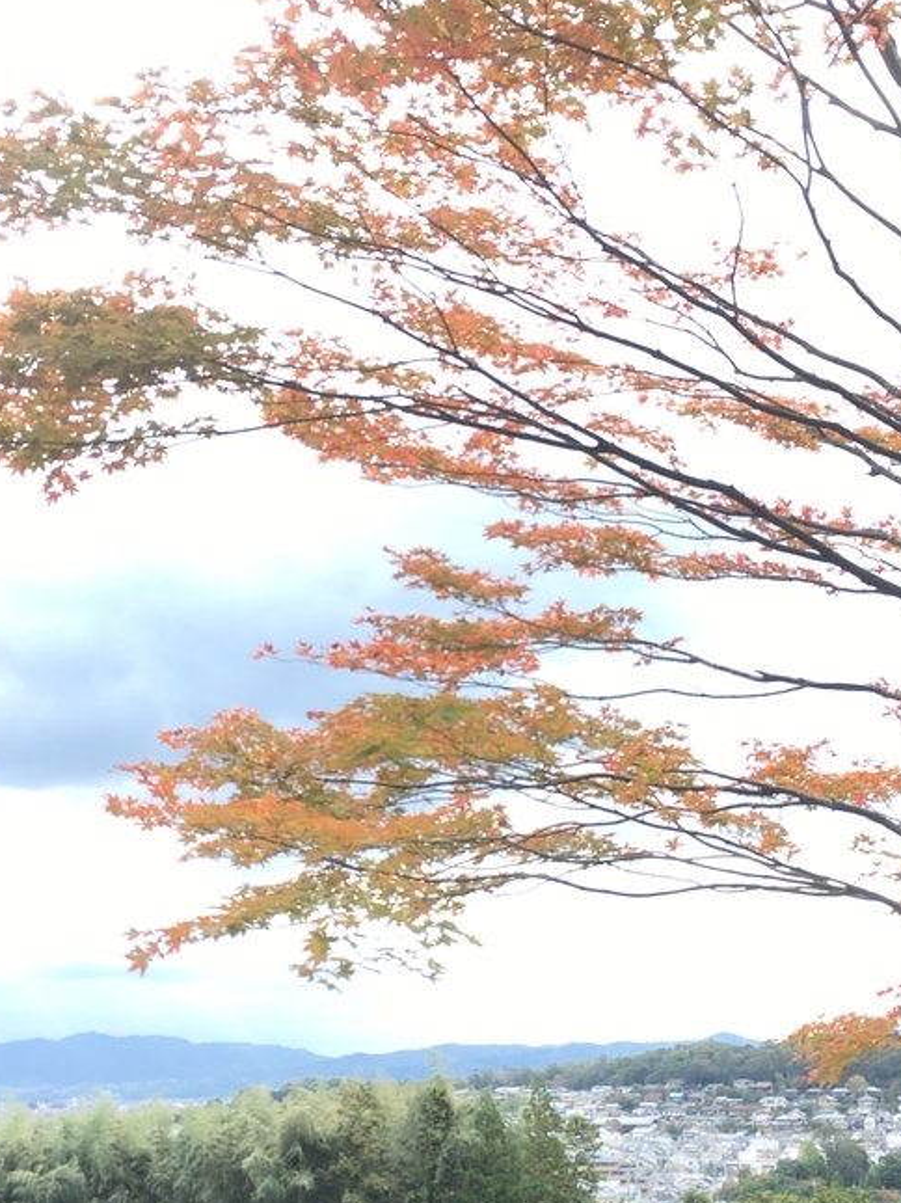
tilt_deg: +16.0
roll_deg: +0.9
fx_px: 1597
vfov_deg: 41.3
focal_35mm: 46
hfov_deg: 31.5
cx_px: 482
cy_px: 603
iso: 25
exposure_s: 1/138
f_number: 2.2
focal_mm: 4.15
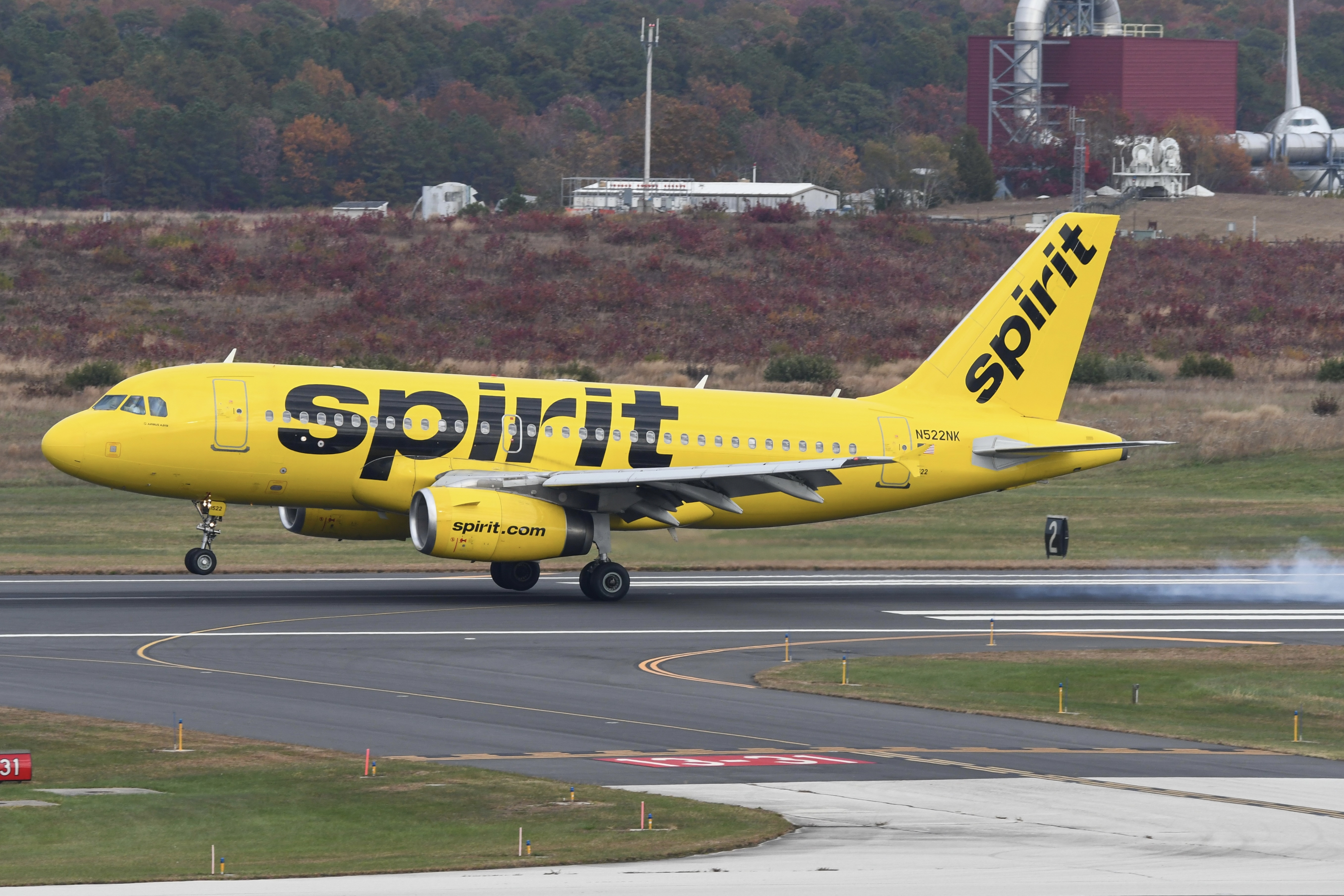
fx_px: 16241
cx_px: 672
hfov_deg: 4.7
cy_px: 448
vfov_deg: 3.2
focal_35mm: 435
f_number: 9
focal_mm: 290
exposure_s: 1/1000
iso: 800
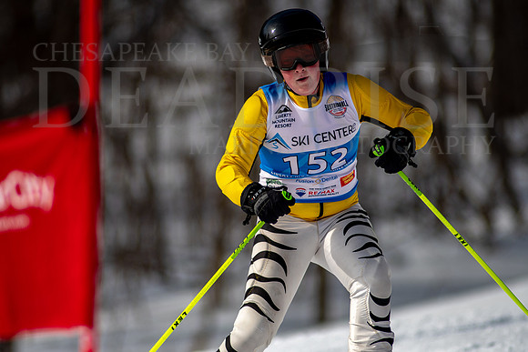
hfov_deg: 4.6
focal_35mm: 450
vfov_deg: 3.1
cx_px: 264
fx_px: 6601
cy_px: 176
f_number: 2.8
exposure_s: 1/6400
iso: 100
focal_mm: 300
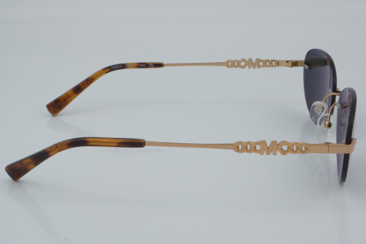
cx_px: 183
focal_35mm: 75
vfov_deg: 18.2
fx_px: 762
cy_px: 122
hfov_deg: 27.0
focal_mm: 50
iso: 100
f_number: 32
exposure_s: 1/4
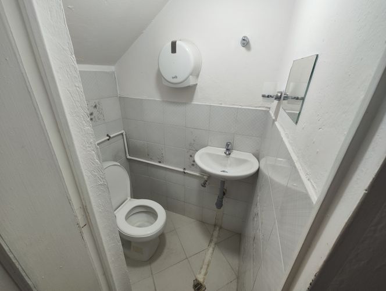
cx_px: 193
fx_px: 156
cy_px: 146
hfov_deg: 102.0
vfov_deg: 85.8
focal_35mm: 14
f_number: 2.2
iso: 111
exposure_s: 1/60
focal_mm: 2.16
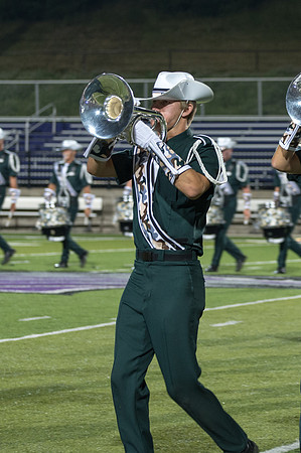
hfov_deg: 6.9
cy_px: 141
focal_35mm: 199
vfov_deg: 10.3
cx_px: 175
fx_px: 2503
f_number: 4.5
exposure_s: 1/160
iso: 1800
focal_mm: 95
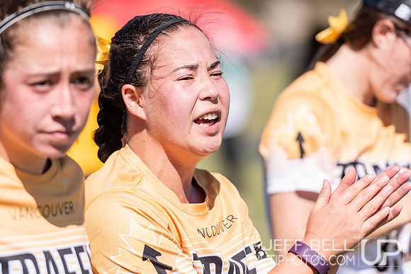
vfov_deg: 4.6
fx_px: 3426
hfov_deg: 6.9
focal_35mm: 300
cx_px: 206
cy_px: 137
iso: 100
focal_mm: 200
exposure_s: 1/3200
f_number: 2.8
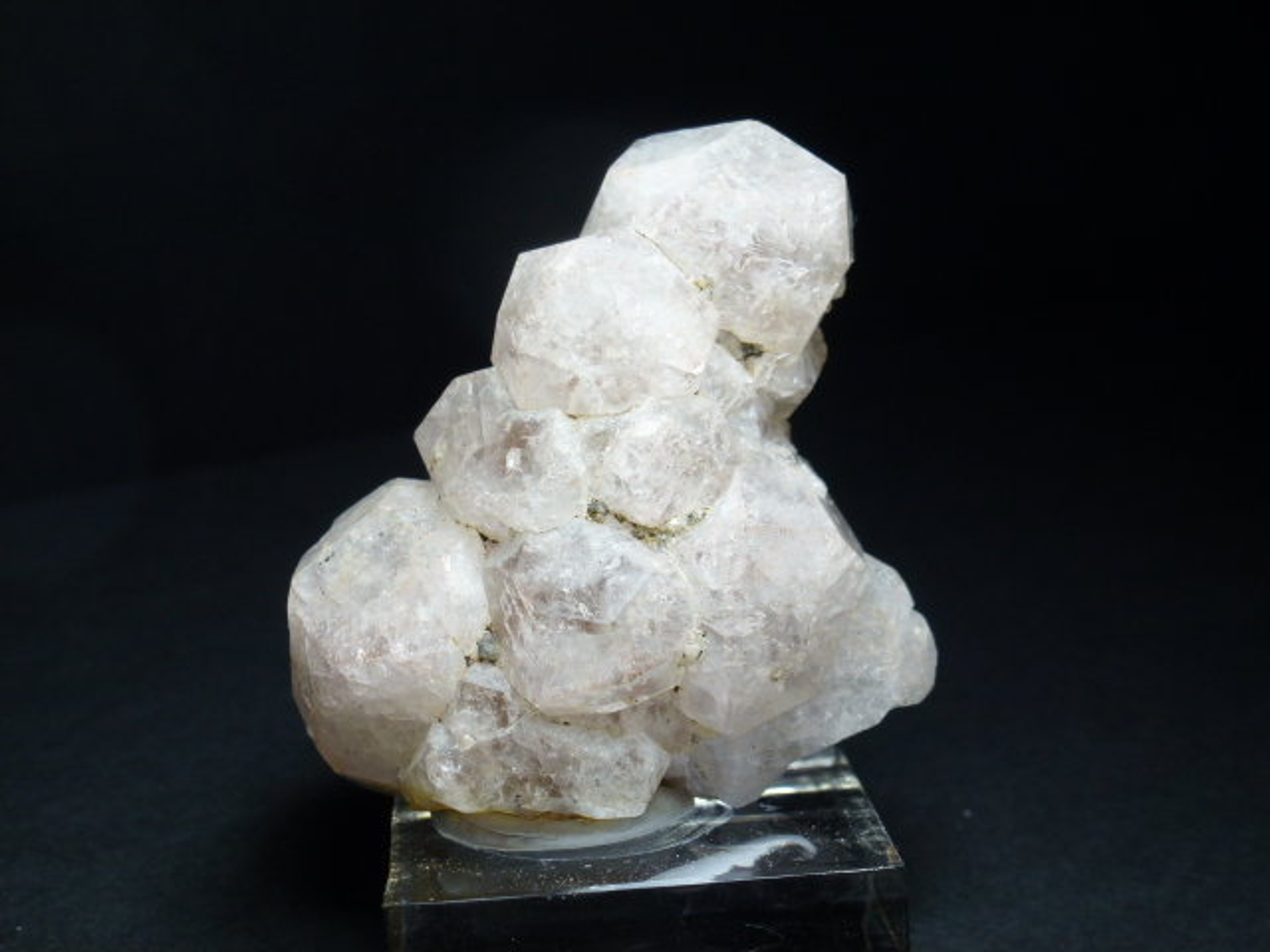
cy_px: 476
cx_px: 635
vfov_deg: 22.6
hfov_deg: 29.8
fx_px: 2385
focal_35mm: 65
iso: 125
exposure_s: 1/80
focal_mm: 11.7
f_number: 4.6
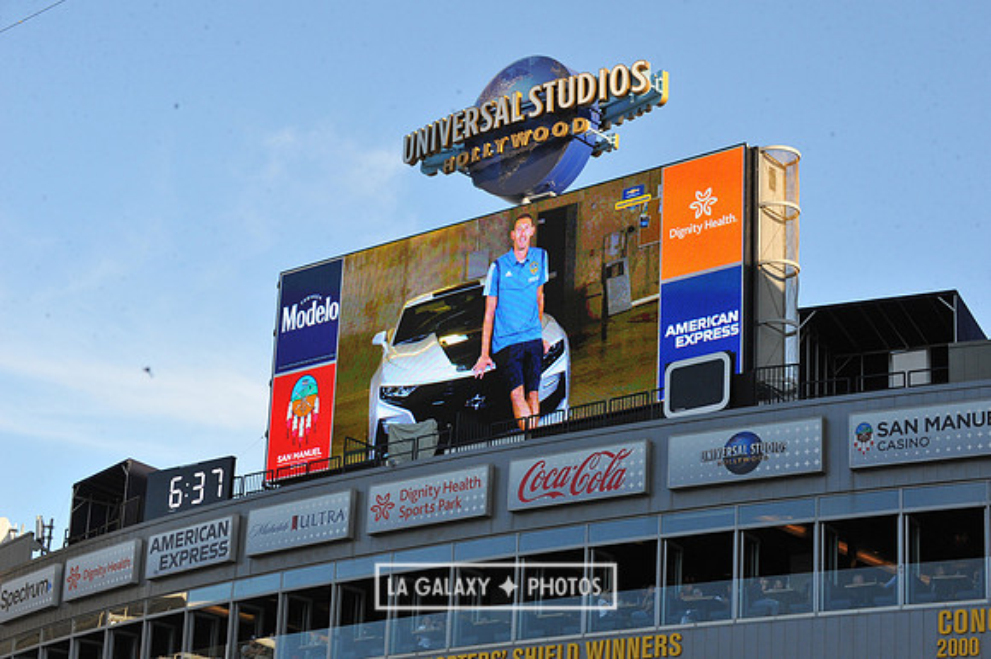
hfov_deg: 23.7
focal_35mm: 86
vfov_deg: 15.9
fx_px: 2366
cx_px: 496
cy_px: 330
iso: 1600
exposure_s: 1/640
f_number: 13
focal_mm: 86
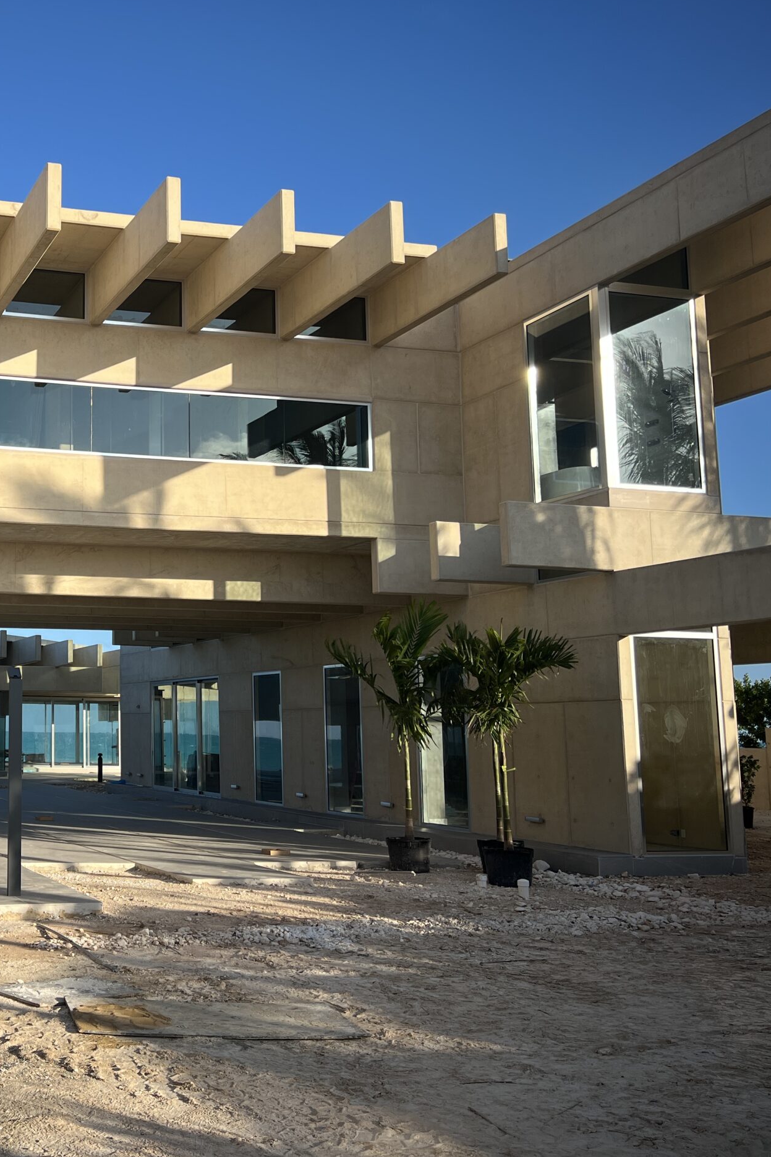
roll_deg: +0.2
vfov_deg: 51.9
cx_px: 4
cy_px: 565
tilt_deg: +7.2
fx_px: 1189
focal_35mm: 37
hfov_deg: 33.0
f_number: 1.5
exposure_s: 1/3356
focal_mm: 5.7
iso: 50
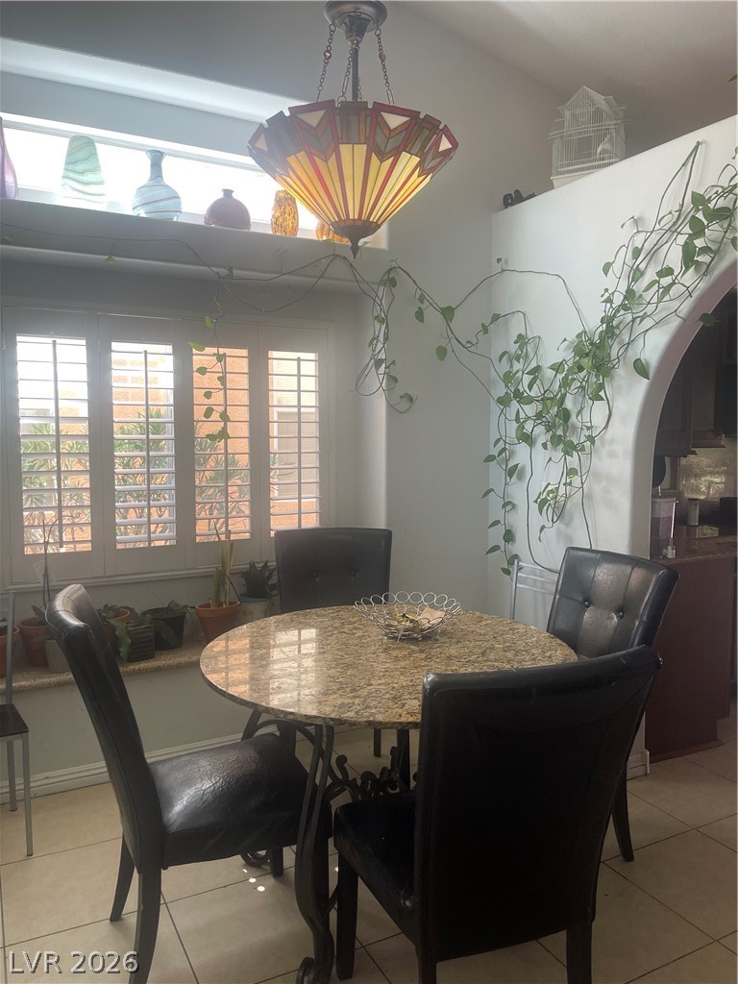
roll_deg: -0.2
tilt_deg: -1.3
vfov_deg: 69.4
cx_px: 369
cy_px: 492
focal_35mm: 25
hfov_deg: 54.9
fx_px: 711
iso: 100
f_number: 1.6
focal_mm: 5.1
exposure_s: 1/120
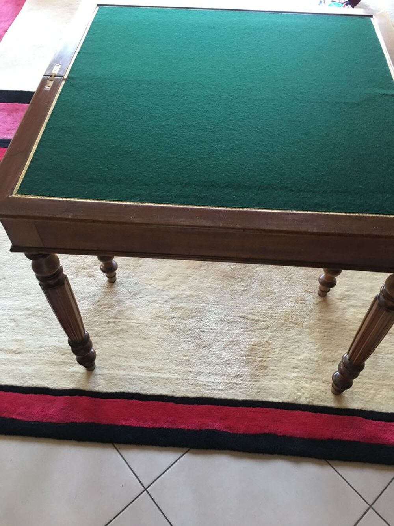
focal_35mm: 29
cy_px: 263
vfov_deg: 61.7
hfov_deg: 48.2
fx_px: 440
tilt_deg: -51.7
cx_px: 197
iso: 80
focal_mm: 4.15
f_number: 2.2
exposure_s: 1/17
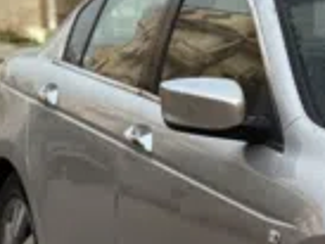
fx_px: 2105
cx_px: 569
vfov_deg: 6.6
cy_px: 265
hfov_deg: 8.5
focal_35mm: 224
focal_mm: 6.76
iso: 250
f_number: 1.78
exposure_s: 1/41
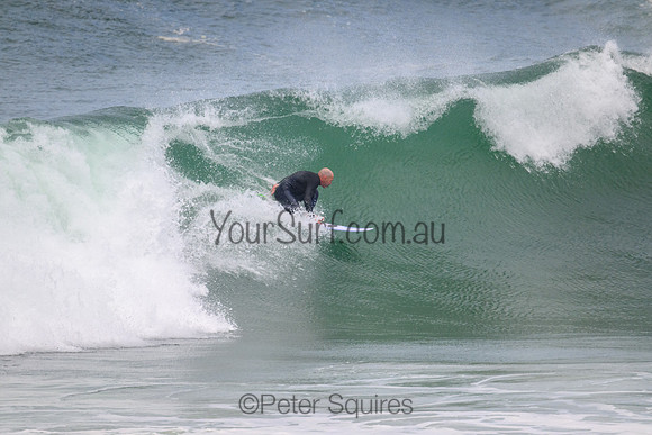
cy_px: 218
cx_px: 326
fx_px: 14492
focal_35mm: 800
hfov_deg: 2.6
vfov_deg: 1.7
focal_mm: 800
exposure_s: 1/2000
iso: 1100
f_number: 11
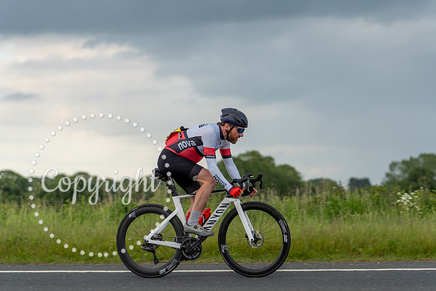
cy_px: 146
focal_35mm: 108
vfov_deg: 12.7
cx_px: 218
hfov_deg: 19.0
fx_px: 1304
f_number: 3.2
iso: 250
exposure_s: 1/500
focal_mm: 104
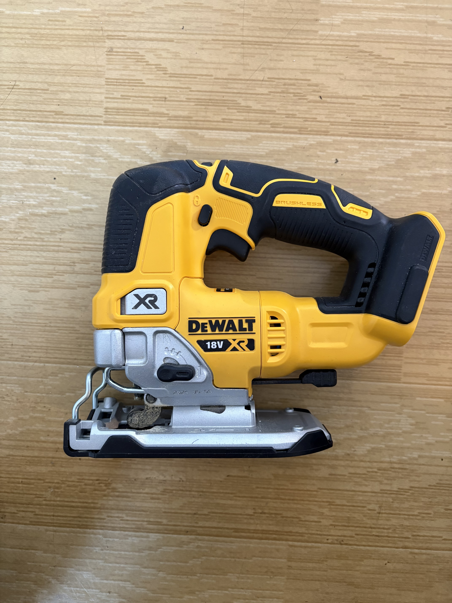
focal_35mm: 26
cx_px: 226
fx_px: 453
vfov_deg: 67.3
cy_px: 302
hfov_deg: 53.1
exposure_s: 1/50
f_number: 1.6
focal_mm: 5.96
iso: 400
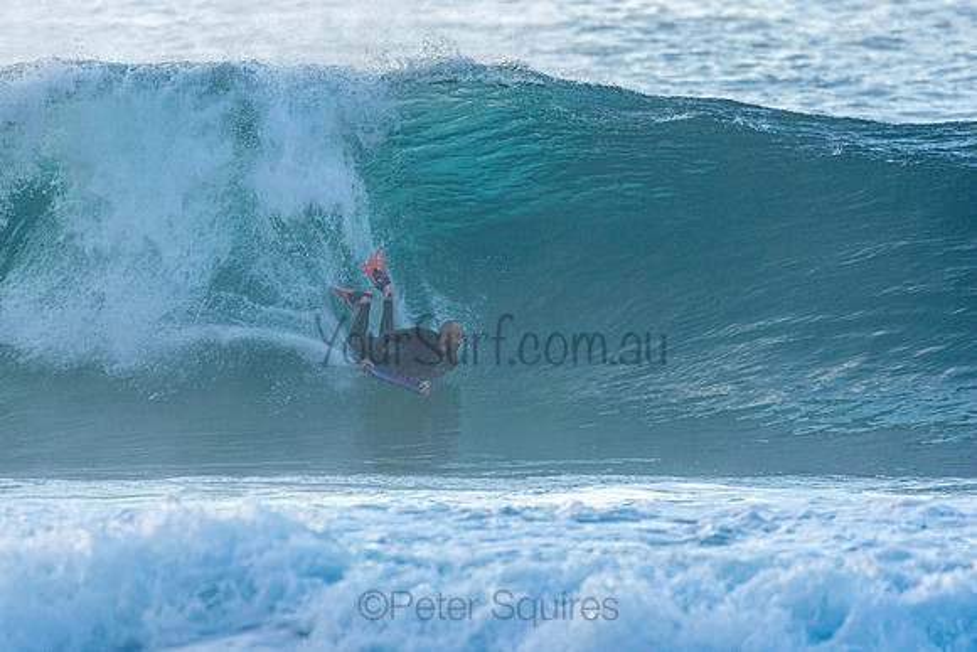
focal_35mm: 720
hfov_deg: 2.9
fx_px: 19544
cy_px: 326
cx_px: 488
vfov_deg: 1.9
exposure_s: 1/1250
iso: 720
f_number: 5.6
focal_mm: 480
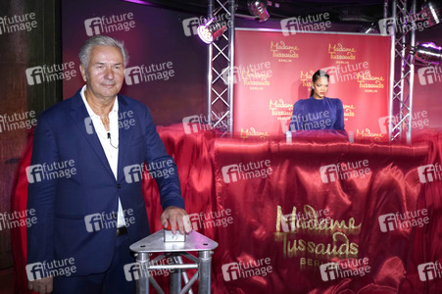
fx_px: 344
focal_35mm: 28
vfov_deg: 46.3
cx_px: 221
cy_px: 147
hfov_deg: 65.5
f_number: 4.5
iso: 1600
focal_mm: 28
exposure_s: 1/60
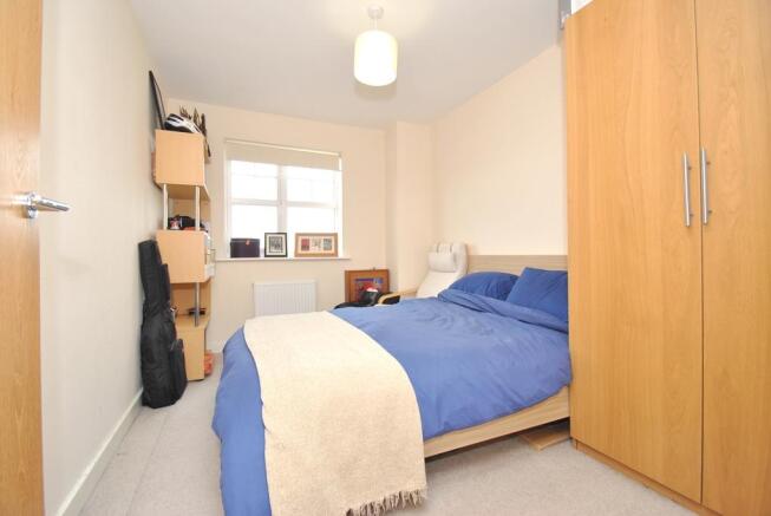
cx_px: 386
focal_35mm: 15
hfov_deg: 100.3
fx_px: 322
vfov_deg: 77.5
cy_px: 258
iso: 200
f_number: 4
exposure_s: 1/60
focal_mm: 10
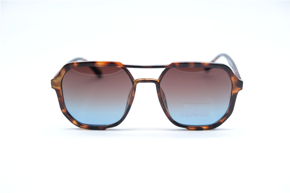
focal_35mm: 49
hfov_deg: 40.4
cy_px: 96
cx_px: 145
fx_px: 395
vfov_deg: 27.5
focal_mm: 32.9
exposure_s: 1/150
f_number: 4
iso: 160
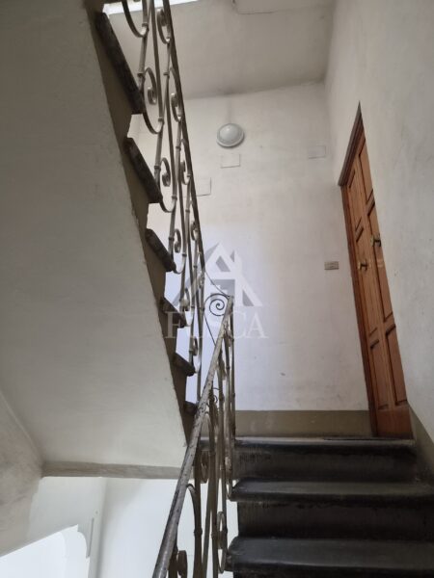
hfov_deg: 58.9
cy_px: 289
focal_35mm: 23
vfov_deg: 73.9
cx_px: 217
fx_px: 384
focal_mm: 5.4
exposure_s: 1/100
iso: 500
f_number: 1.8
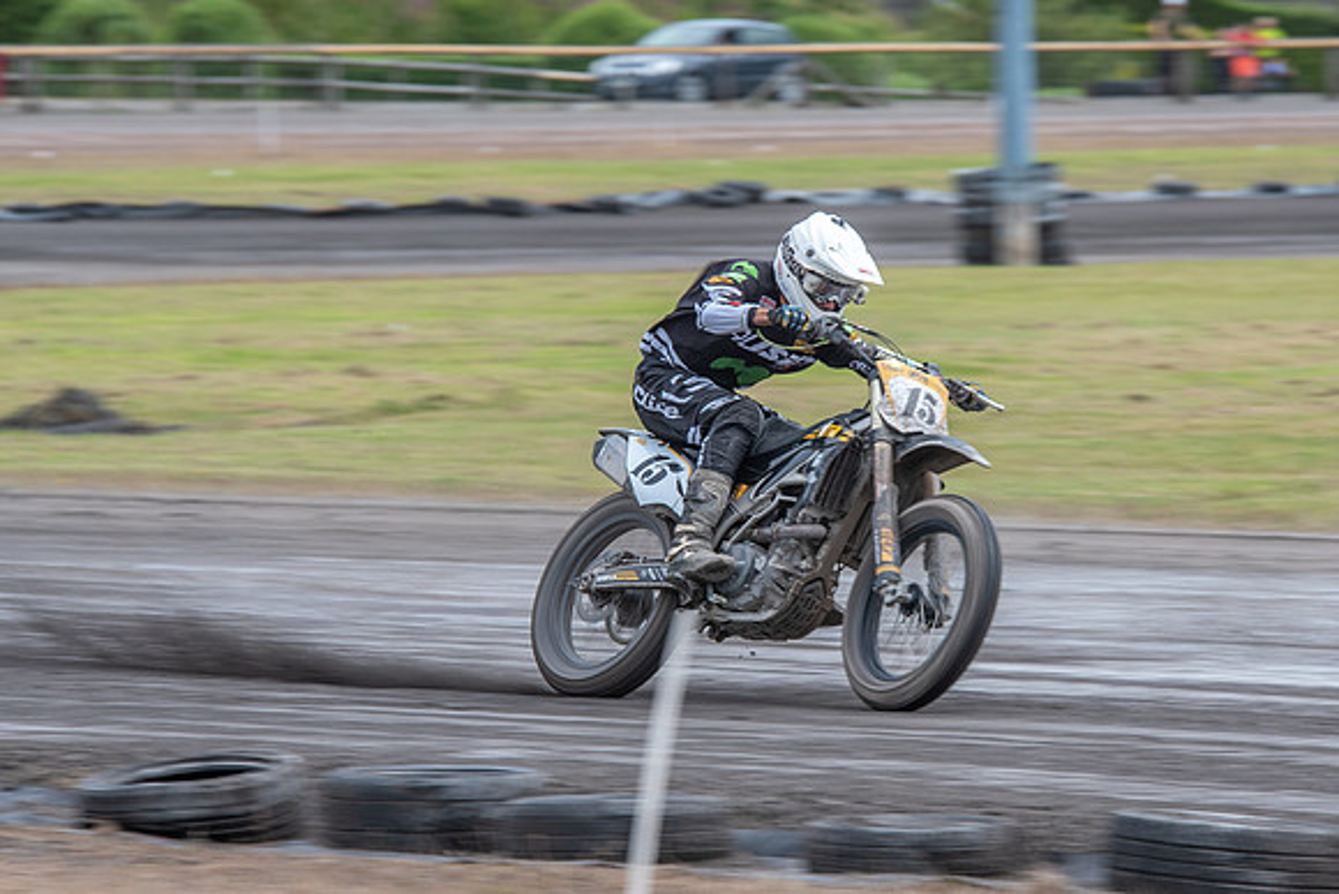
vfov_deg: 4.2
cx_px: 847
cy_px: 487
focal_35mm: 328
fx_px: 12203
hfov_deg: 6.3
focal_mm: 200
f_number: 8
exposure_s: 1/200
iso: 160
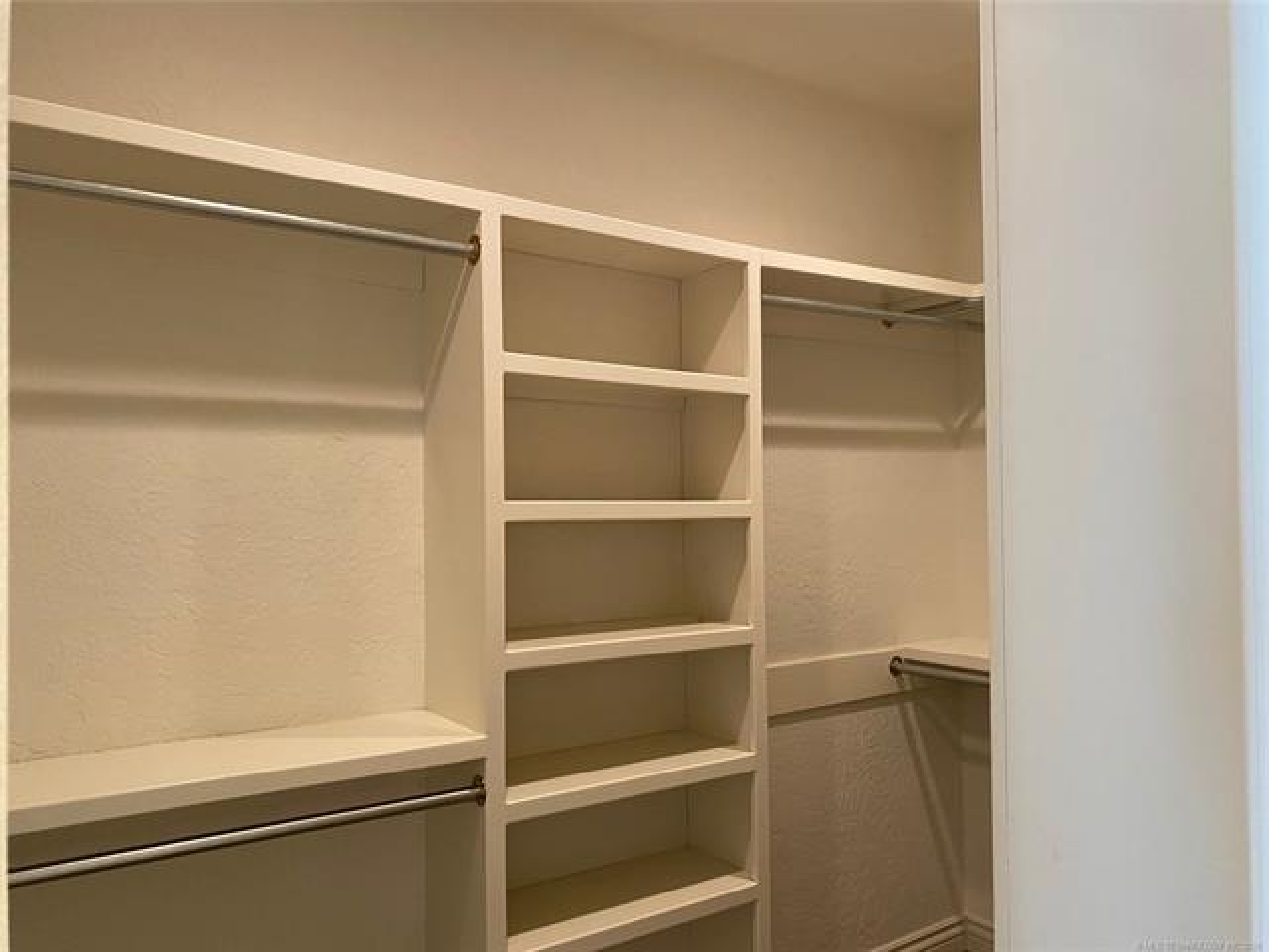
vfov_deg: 53.1
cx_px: 634
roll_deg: +0.1
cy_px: 476
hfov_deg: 67.3
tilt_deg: +1.0
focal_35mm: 26
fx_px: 953
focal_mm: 4.25
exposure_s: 1/60
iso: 200
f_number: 1.8
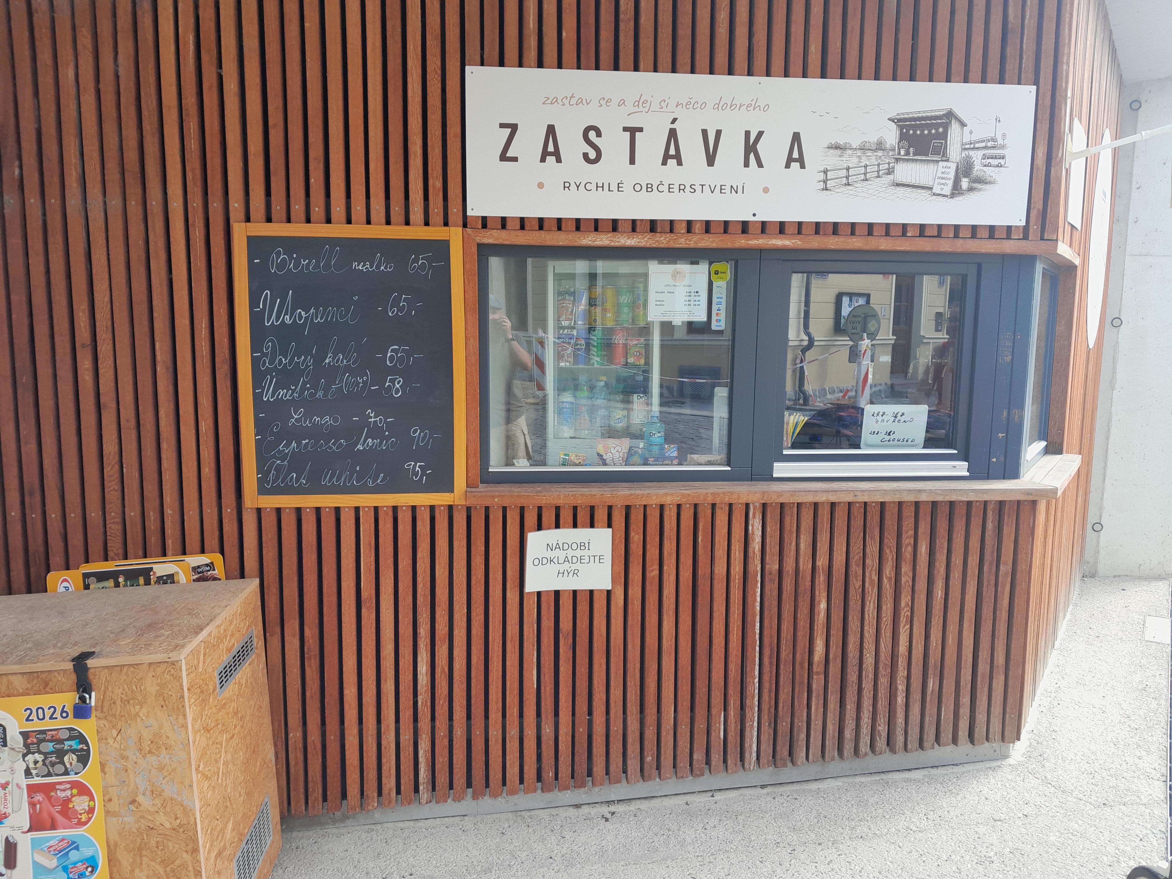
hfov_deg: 67.3
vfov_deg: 53.1
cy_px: 440
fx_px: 880
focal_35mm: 26
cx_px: 586
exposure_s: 1/220
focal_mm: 4
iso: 40
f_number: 1.8
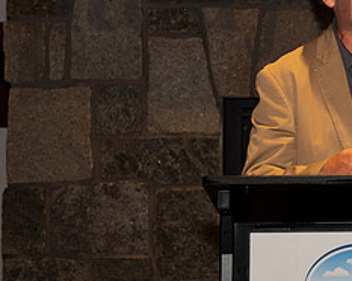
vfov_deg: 11.1
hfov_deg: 13.5
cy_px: -45
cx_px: 489
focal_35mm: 136
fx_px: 1416
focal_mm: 50
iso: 320
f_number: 4
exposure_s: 1/100
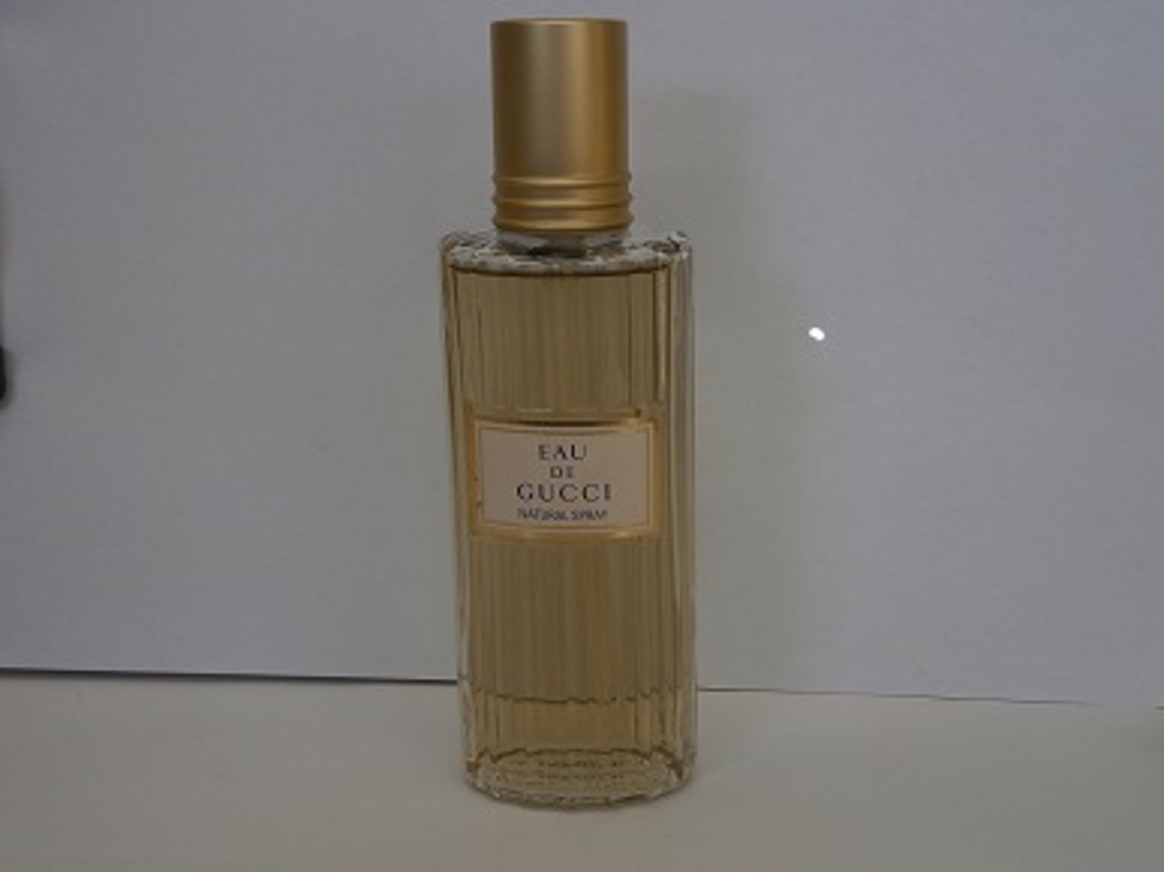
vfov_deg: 30.9
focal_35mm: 47
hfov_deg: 40.4
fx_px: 1580
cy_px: 436
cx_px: 582
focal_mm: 8.3
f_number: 3.4
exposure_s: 1/250
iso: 125
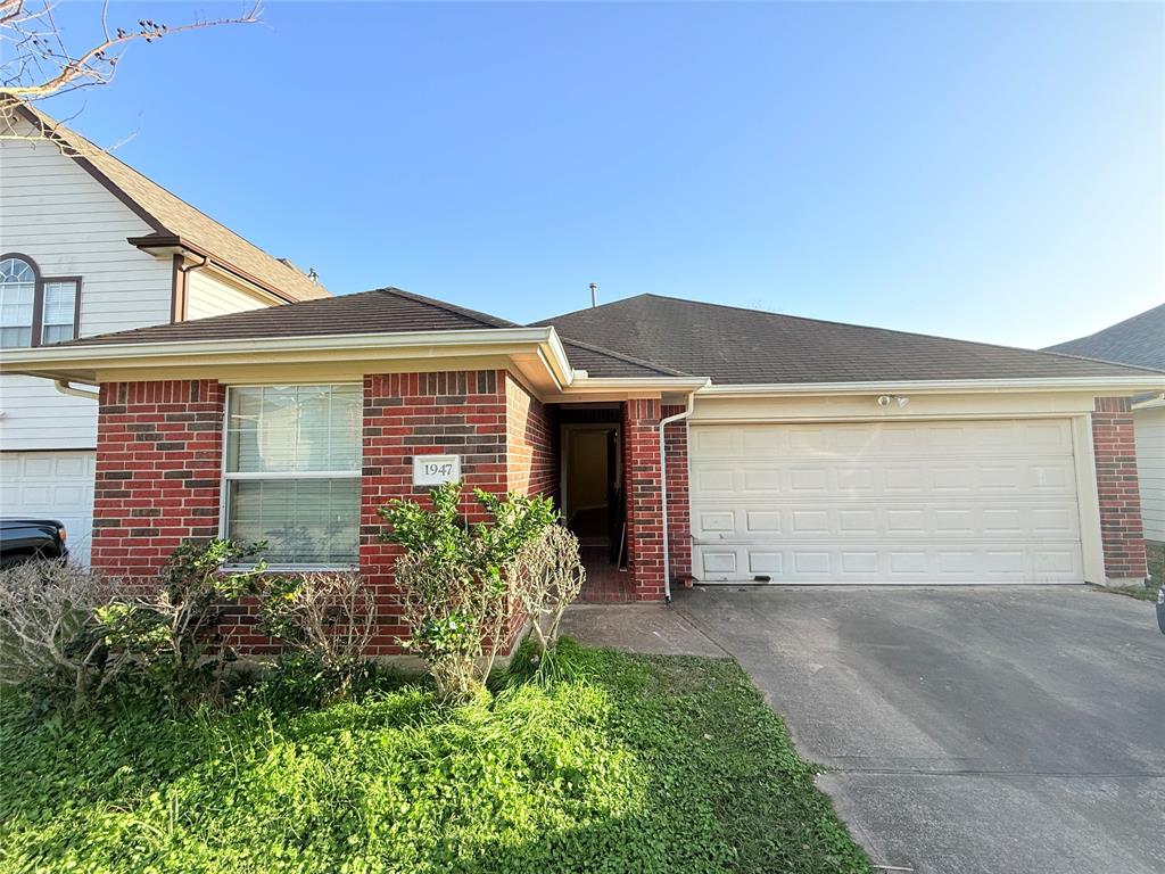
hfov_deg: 102.1
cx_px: 582
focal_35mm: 14
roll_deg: +0.4
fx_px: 471
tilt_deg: +2.6
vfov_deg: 85.7
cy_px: 437
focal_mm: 2.22
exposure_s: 1/664
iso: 64
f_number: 2.2
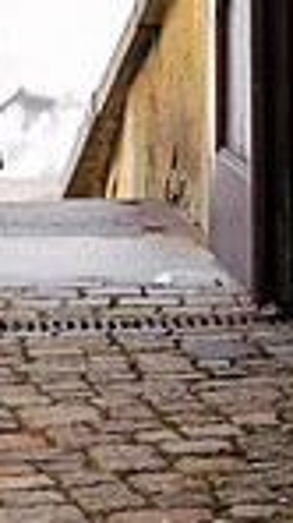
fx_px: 4319
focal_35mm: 312
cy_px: -194
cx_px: -101
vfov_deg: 6.8
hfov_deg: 3.9
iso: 250
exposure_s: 1/125
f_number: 5.6
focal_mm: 98
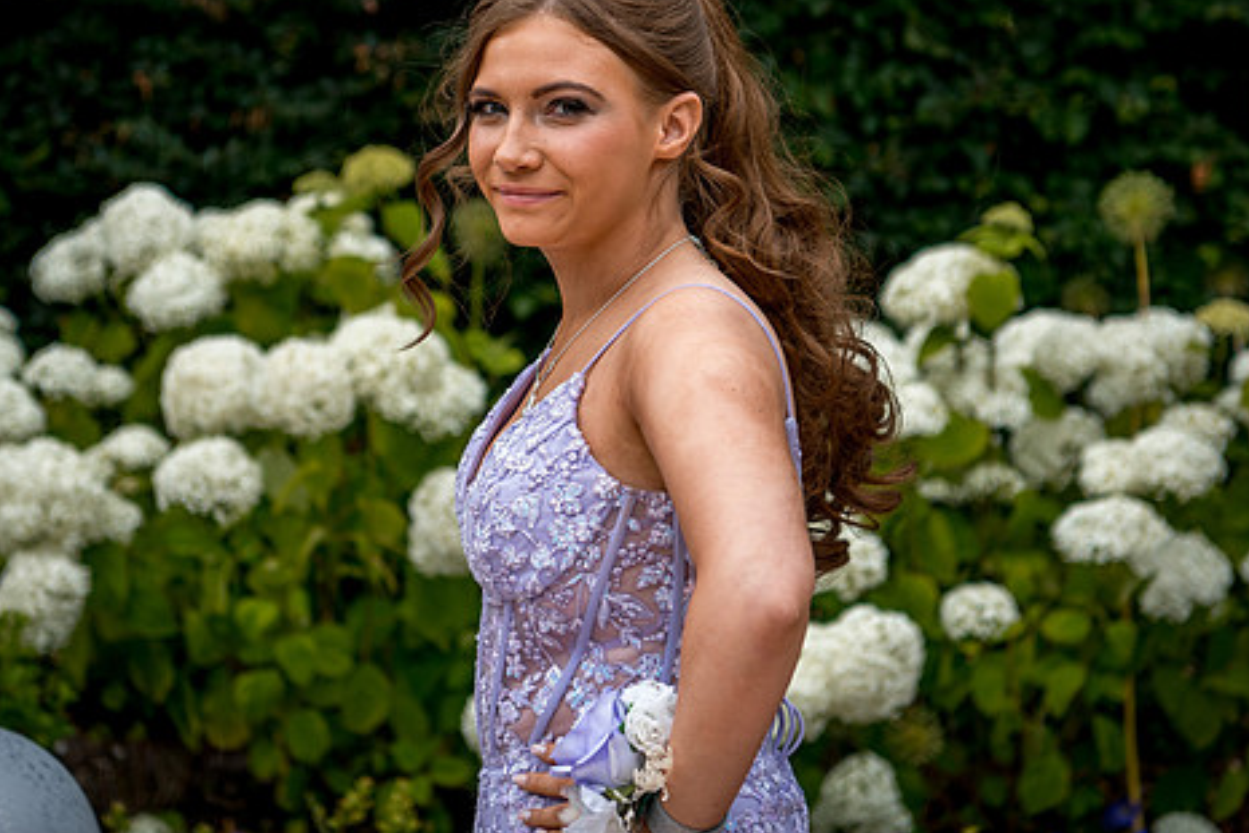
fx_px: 3366
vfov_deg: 14.1
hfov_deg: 21.0
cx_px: 595
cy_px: 219
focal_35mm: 97
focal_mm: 62
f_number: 3.5
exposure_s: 1/250
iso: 125
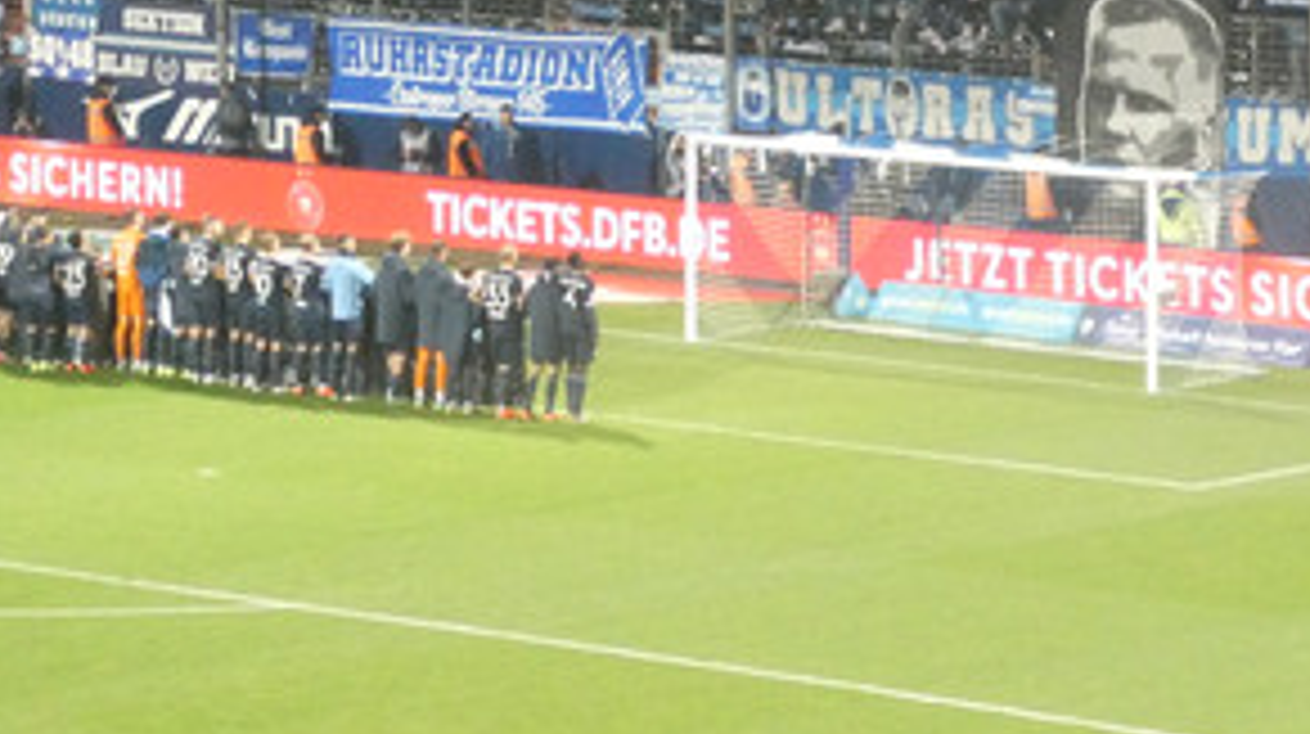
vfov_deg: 5.6
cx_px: 1112
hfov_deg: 10.0
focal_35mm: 216
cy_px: -189
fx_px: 7495
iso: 1000
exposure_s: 1/80
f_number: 4.9
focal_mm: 16.1
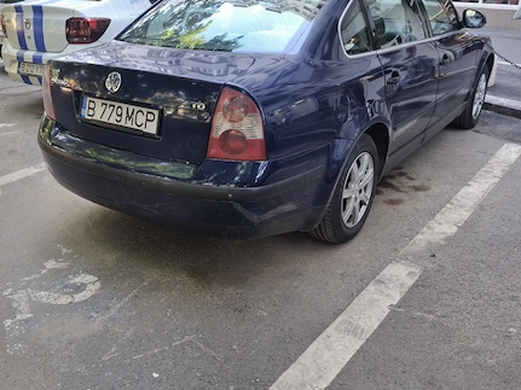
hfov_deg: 56.4
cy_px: 203
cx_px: 212
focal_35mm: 32
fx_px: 481
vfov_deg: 44.1
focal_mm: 5.54
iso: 80
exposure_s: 1/100
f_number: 1.8
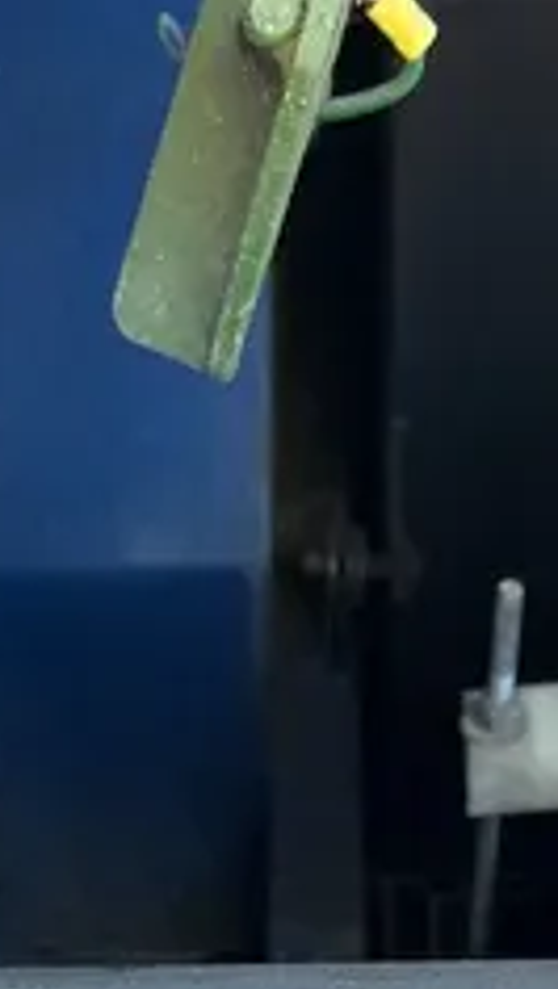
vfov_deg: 20.3
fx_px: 2311
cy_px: 1532
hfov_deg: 13.7
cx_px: 168
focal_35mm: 88
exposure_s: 1/172
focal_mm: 5.1
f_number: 1.6
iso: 50
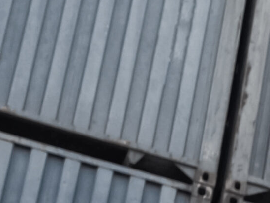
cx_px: 620
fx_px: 1599
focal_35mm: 205
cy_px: 427
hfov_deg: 8.8
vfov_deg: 7.0
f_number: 5.6
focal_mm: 22
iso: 200
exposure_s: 1/100
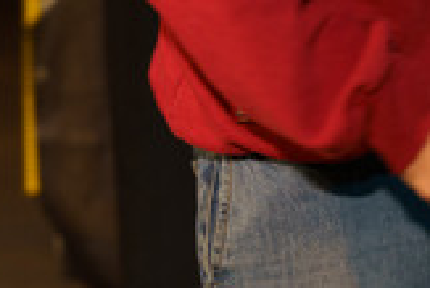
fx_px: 3288
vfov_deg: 5.0
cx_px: 446
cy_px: -197
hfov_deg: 7.4
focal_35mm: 275
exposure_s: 1/80
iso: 640
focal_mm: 70
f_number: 2.8
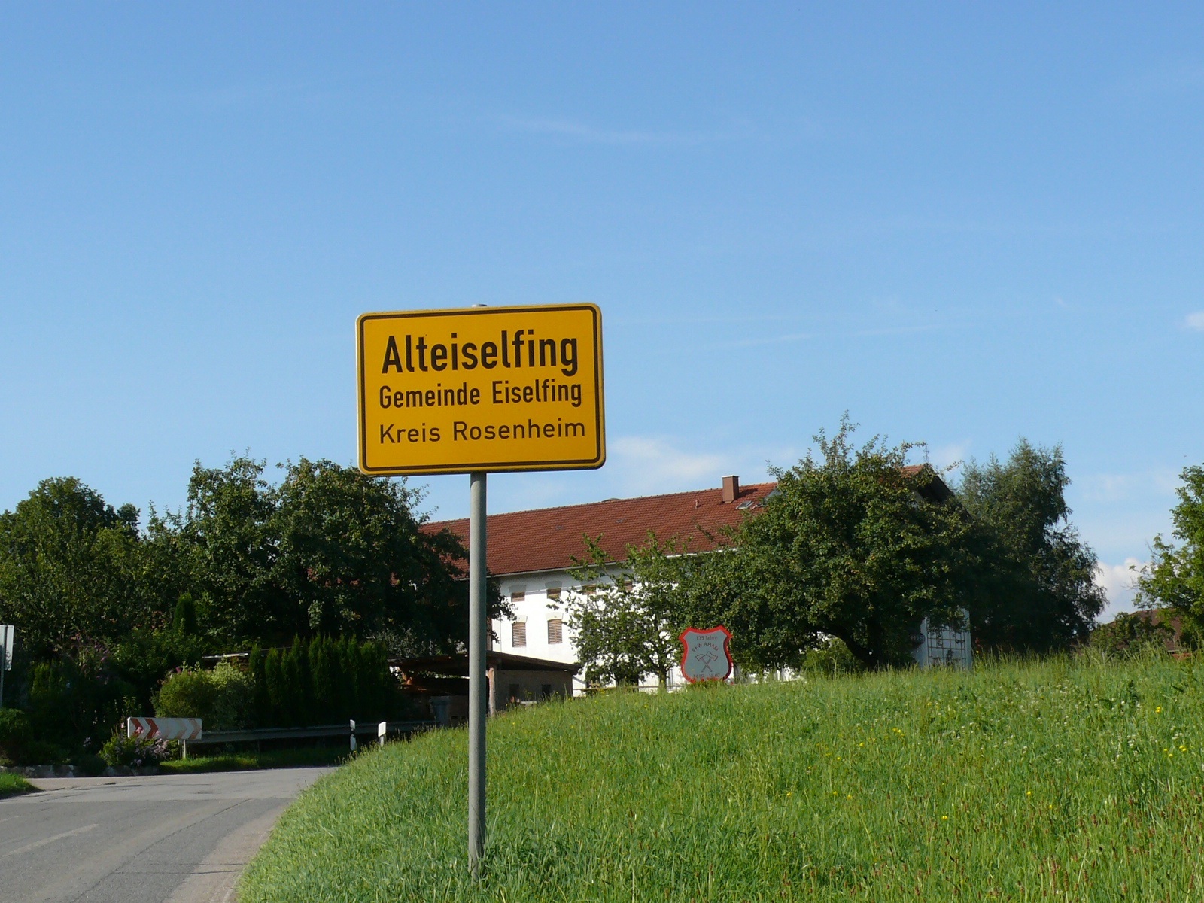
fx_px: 2817
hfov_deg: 24.1
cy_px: 452
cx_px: 602
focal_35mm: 81
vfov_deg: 18.2
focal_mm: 11.8
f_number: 6.3
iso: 100
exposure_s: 1/400
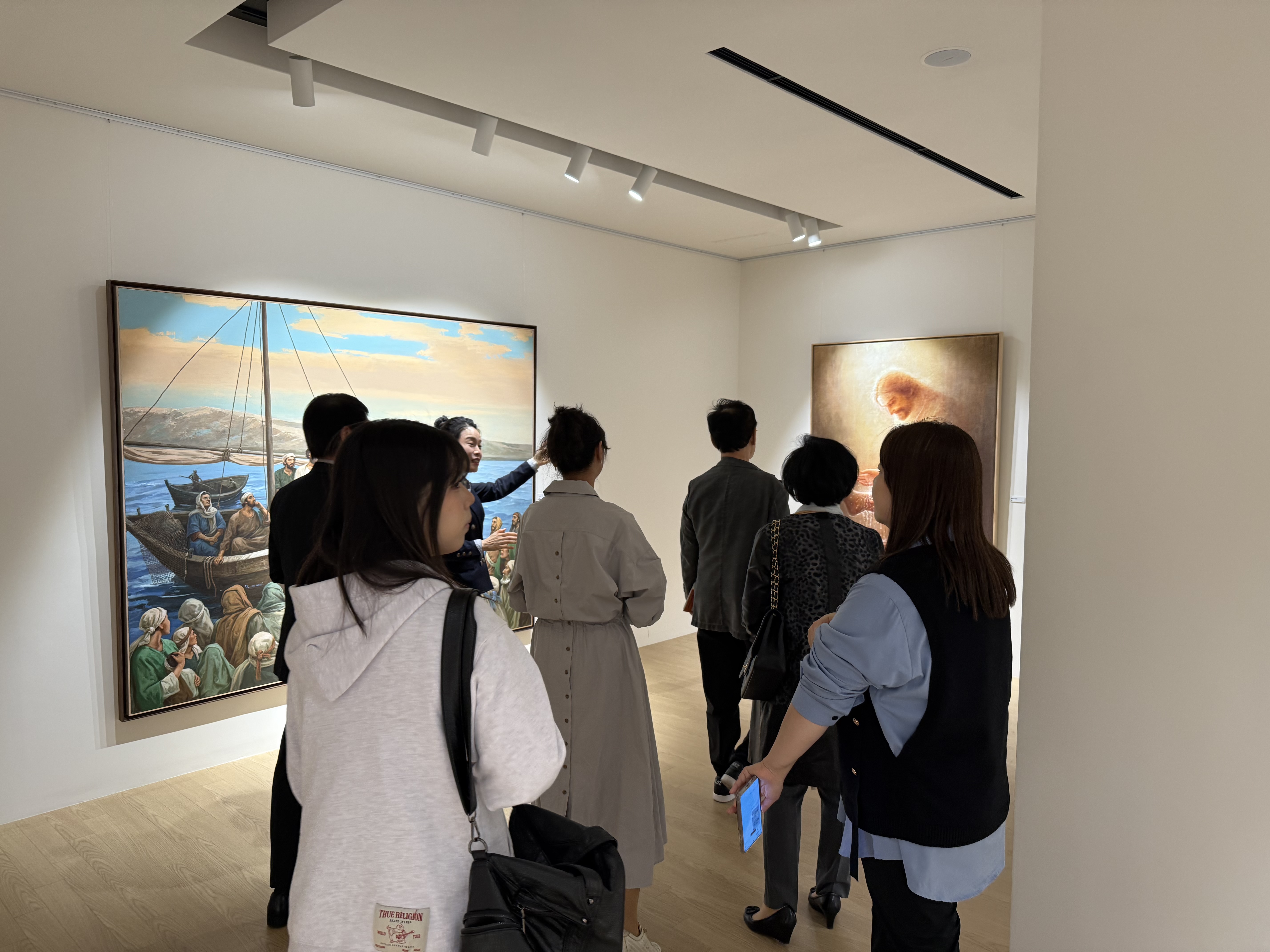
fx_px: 881
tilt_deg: -3.1
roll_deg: +2.3
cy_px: 476
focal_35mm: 24
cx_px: 635
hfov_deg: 71.6
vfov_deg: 56.8
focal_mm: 6.76
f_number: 1.78
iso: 200
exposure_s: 1/120
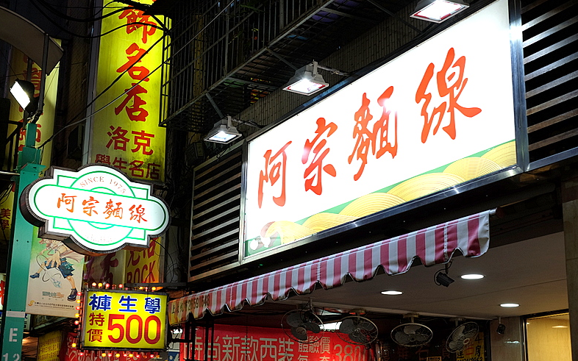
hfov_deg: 36.9
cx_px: 286
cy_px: 176
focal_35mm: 55
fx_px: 866
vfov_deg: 23.5
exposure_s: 1/150
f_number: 2.8
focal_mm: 35
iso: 400
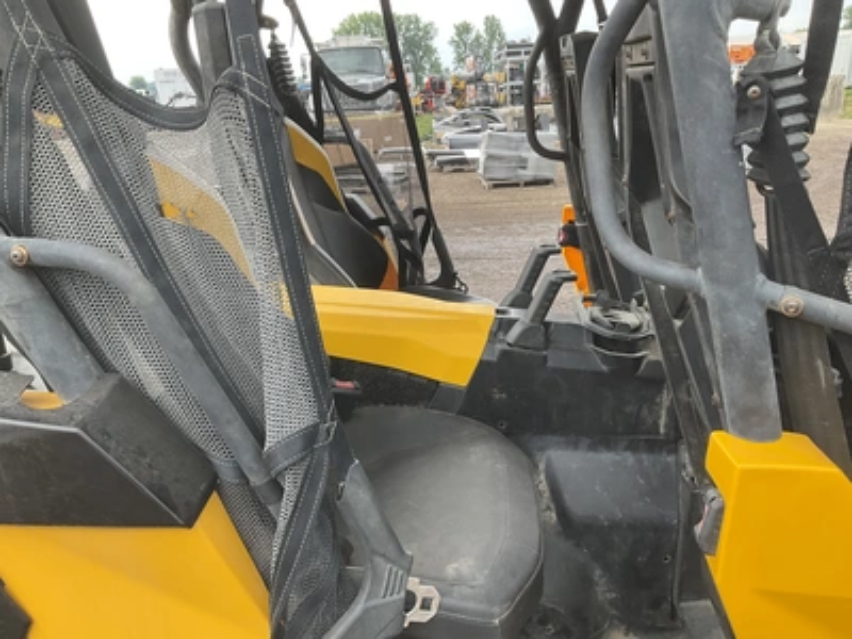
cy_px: 320
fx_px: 714
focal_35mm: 29
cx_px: 426
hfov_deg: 61.7
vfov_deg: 48.2
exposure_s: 1/155
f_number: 1.8
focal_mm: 3
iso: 20
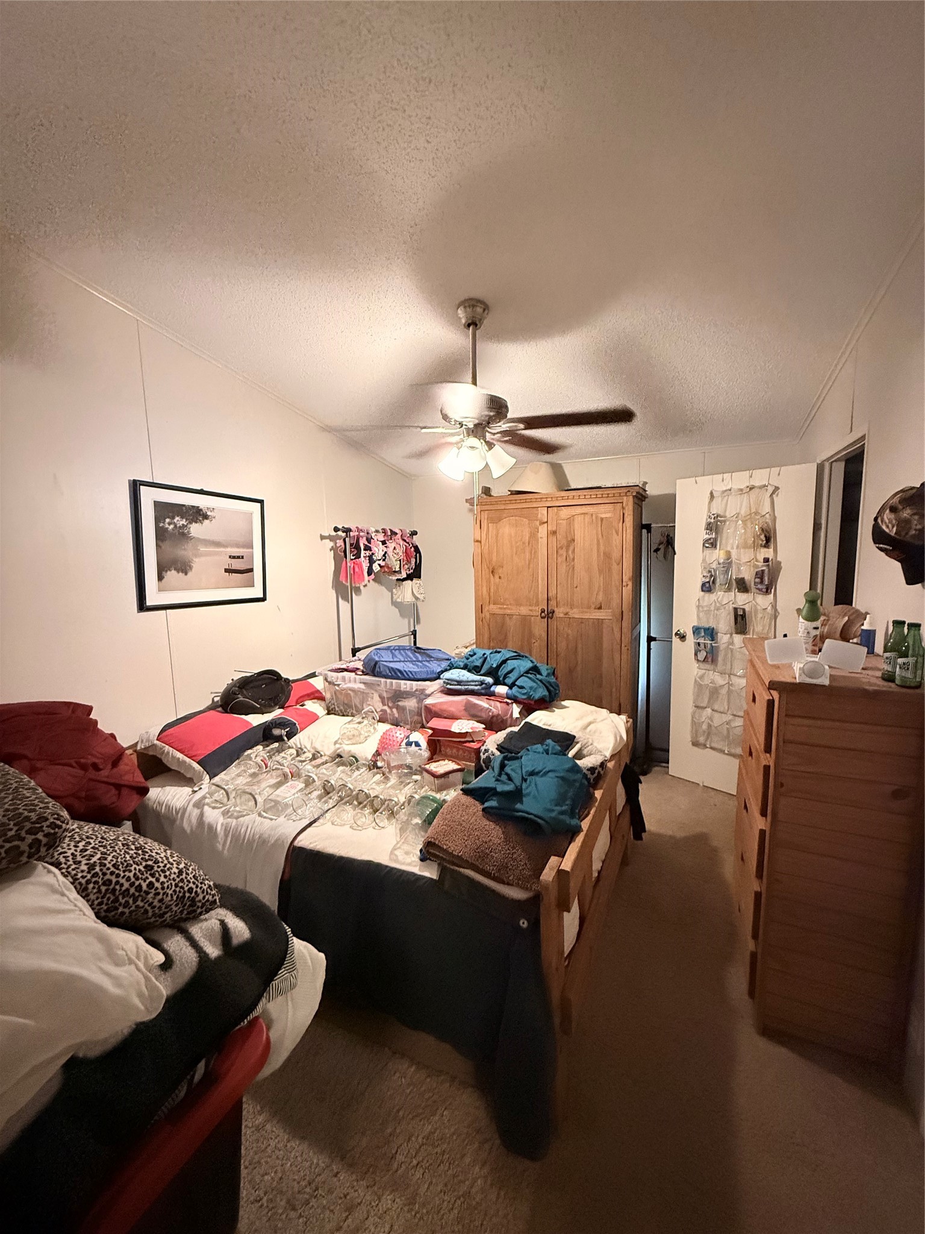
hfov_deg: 85.7
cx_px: 462
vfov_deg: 102.1
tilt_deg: -7.6
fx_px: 499
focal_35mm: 14
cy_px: 617
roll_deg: +0.9
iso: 800
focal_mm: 2.22
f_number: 2.2
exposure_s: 1/60
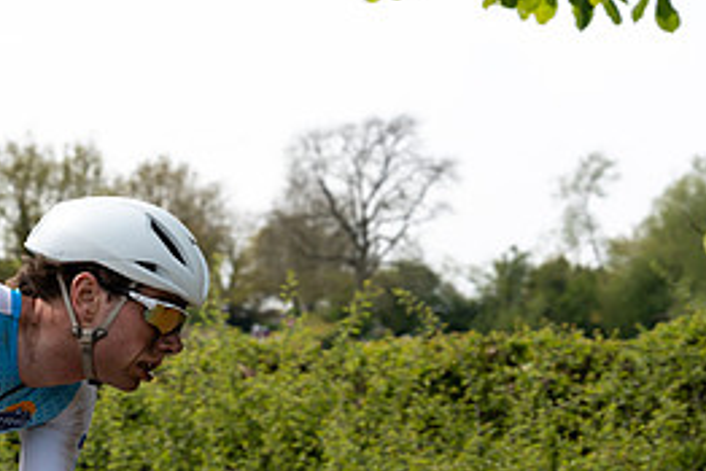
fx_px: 2688
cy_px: 413
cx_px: 92
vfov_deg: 10.0
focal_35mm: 137
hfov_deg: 14.8
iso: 250
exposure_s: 1/1000
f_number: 5
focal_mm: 62
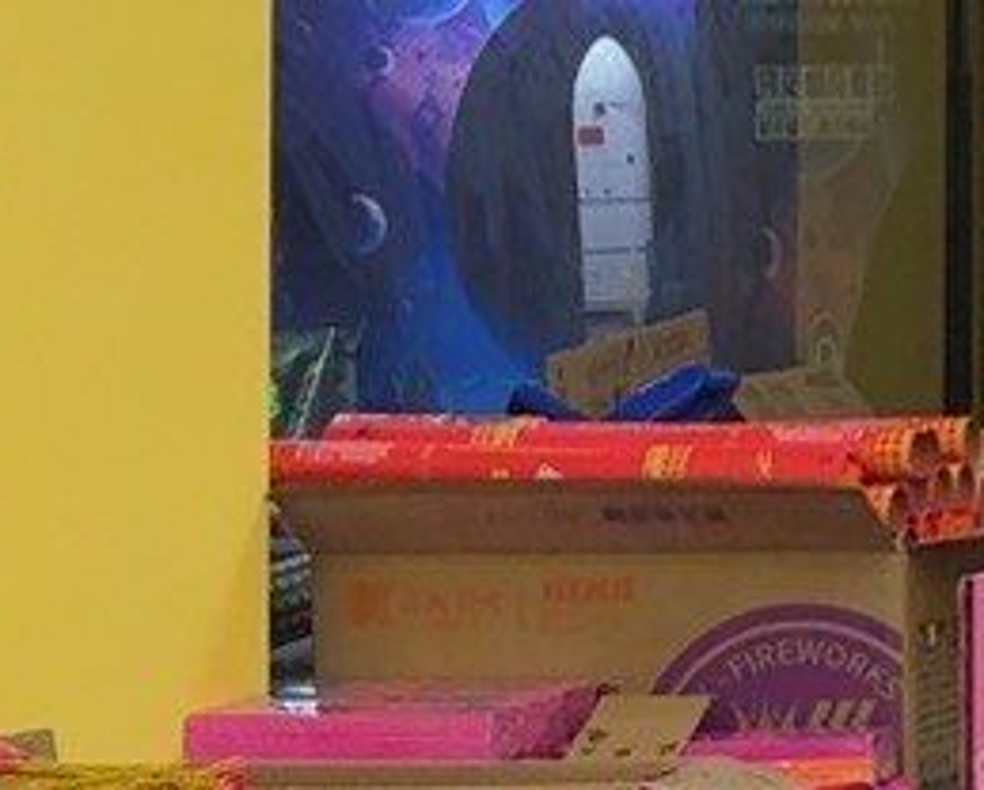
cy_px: 167
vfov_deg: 11.9
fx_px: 3792
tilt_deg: -0.8
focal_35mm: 130
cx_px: 1964
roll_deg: -0.8
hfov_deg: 12.9
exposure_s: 1/100
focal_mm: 6.76
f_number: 1.78
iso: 160
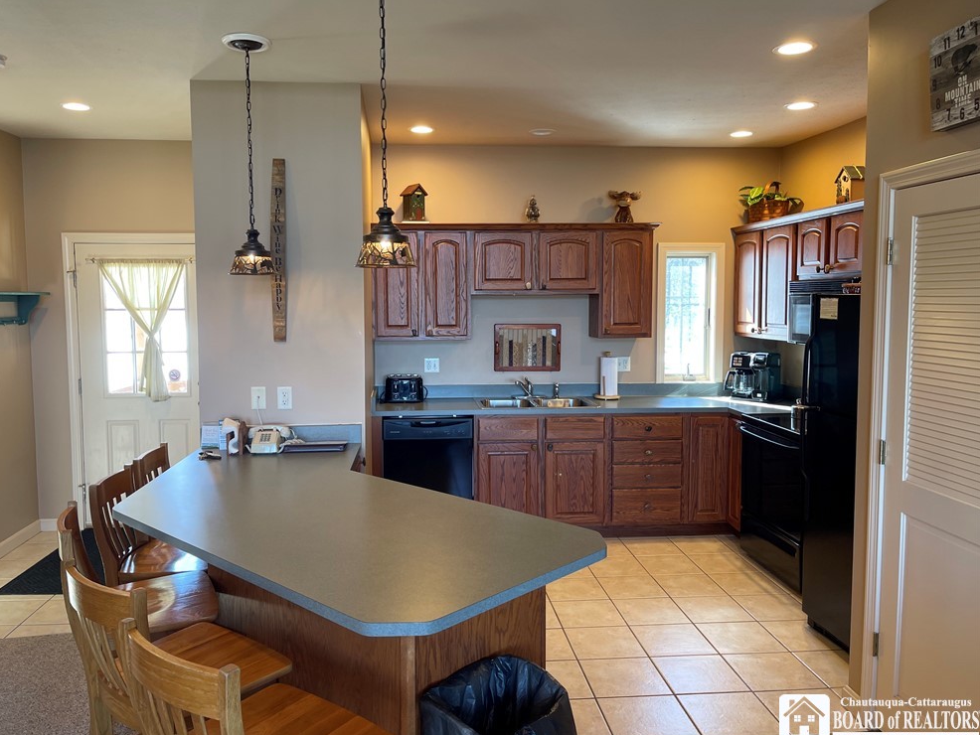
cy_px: 364
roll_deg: +0.1
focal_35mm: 27
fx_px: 765
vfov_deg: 51.4
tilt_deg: -4.7
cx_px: 473
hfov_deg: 65.3
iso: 80
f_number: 1.6
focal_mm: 5.1
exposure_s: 1/60
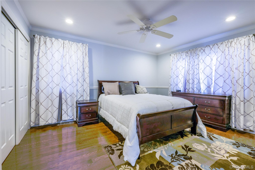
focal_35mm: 15
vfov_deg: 77.3
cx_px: 128
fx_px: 106
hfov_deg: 100.4
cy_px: 85
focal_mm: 10
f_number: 10
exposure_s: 1/10
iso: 400
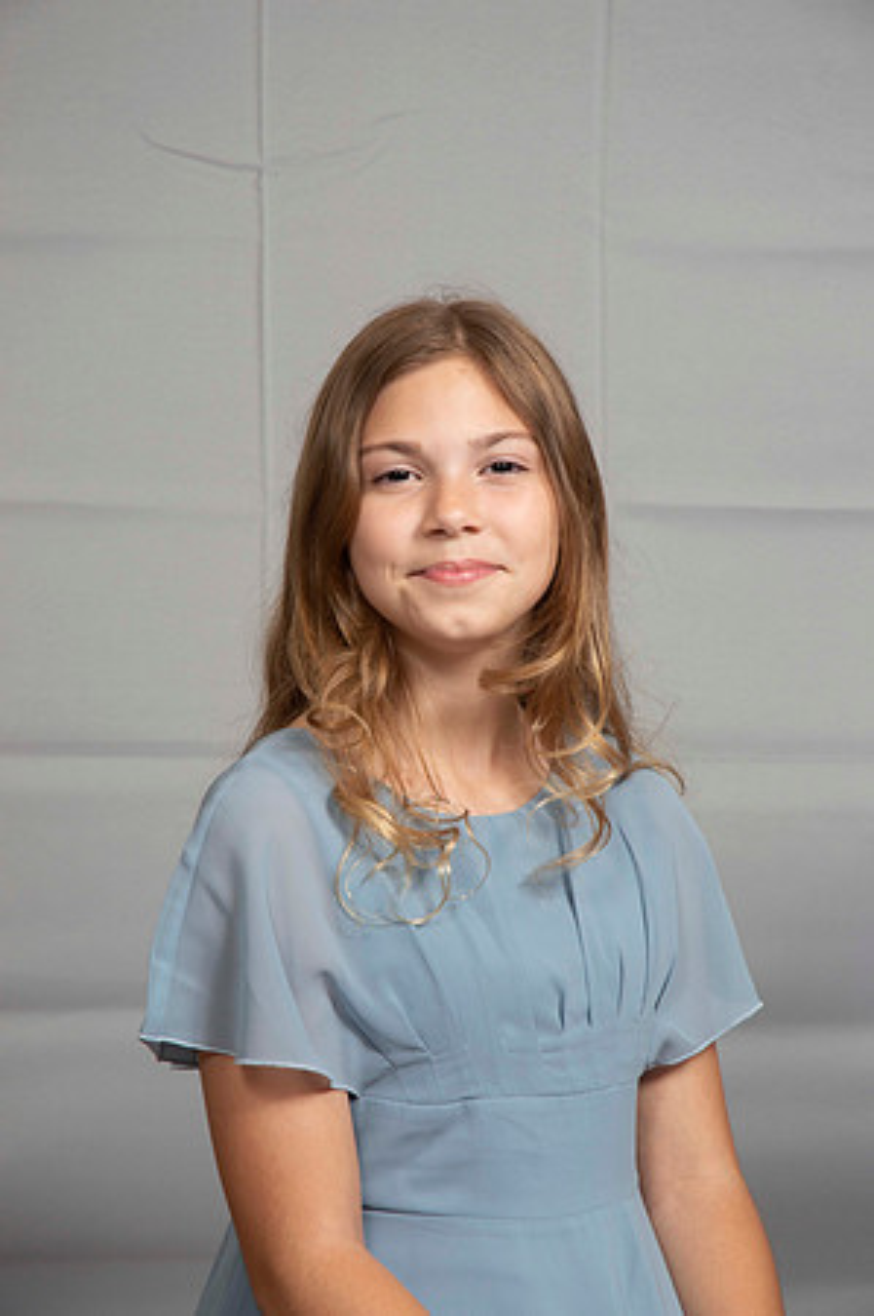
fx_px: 3832
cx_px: 437
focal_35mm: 105
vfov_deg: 19.5
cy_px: 658
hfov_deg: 13.0
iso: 100
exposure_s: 1/60
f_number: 6.3
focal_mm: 70
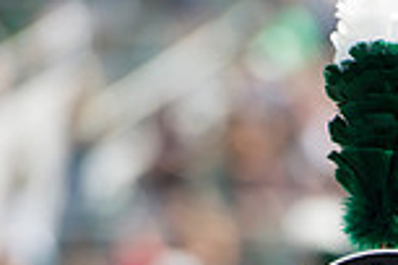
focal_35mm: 757
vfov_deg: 1.8
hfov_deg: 2.7
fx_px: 8368
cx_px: 632
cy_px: 494
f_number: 4.5
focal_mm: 200
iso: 200
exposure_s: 1/1000
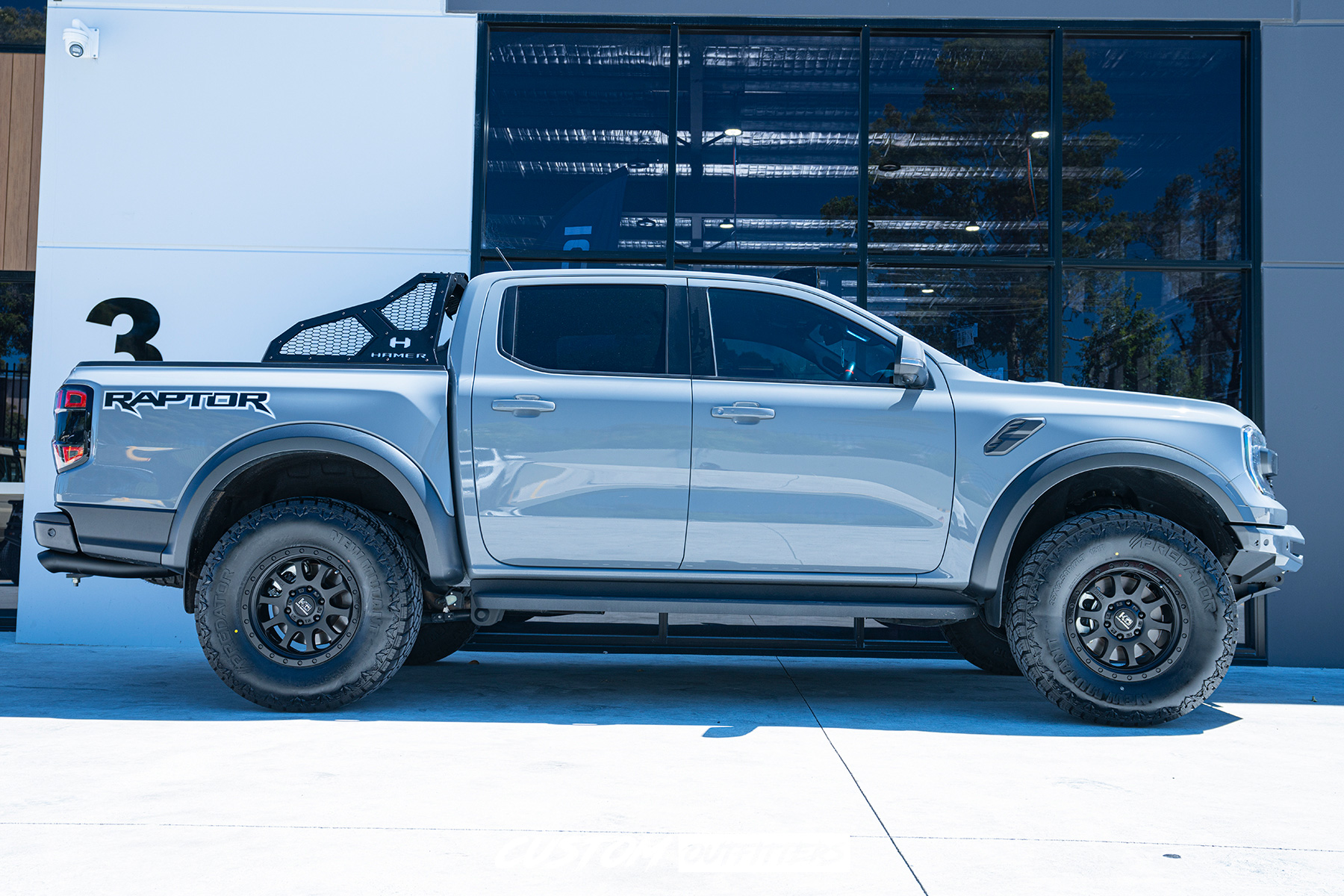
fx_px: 1083
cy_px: 448
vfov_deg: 45.0
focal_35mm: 29
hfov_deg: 63.7
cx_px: 672
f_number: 4.5
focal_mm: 29
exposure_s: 1/100
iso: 100
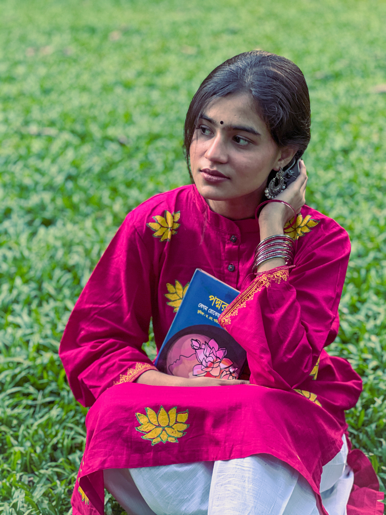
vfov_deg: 25.3
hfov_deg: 19.1
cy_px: 258
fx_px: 1145
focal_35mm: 77
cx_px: 193
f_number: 2.8
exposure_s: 1/35
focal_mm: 9
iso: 400
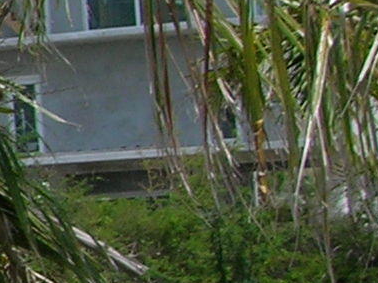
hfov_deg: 8.2
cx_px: -729
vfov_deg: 7.2
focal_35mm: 206
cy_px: 118
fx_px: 2248
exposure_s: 1/568
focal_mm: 5.7
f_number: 4.9
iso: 50
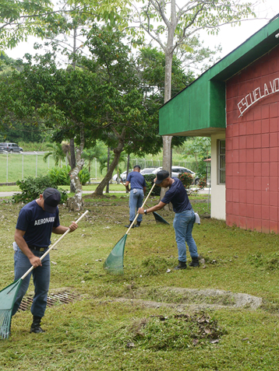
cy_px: 186
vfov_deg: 37.5
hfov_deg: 28.5
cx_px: 166
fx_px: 548
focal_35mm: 51
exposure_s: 1/125
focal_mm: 19
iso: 100
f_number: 5
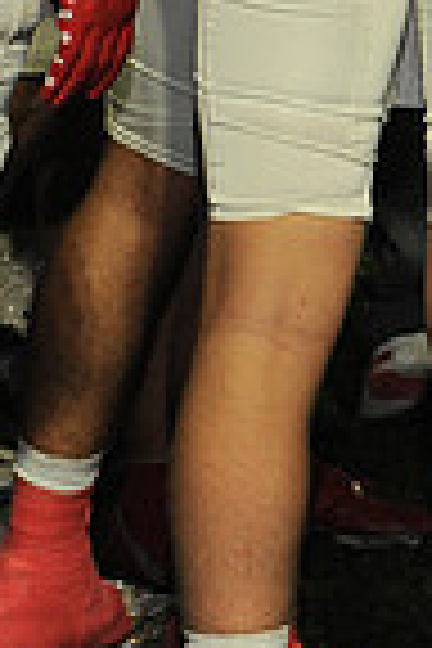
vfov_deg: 4.8
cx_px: 698
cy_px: -536
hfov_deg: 3.2
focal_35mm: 422
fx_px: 7595
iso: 1600
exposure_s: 1/200
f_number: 5.6
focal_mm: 105
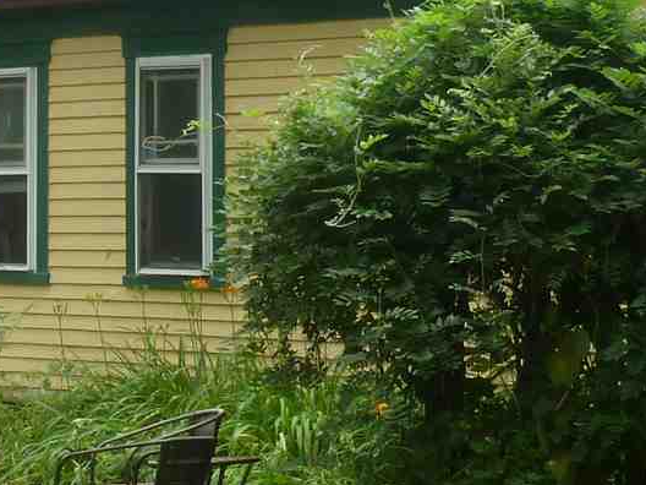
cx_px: 160
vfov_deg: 9.3
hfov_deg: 12.4
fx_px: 2967
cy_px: -1
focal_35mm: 159
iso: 100
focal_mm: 7.4
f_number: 3.9
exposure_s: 1/125
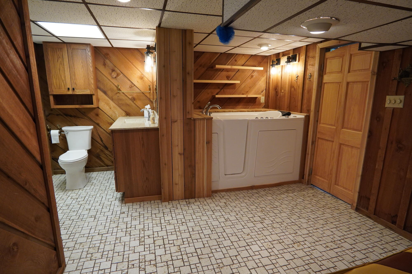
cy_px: 137
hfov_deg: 90.0
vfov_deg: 67.4
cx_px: 206
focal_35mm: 18
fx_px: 206
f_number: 4
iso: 1250
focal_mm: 12
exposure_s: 1/160
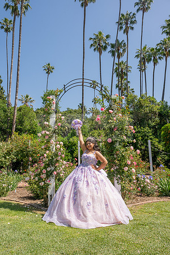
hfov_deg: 53.1
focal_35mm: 24
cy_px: 128
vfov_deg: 73.7
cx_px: 85
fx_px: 170
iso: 200
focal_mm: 24
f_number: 13
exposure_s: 1/200
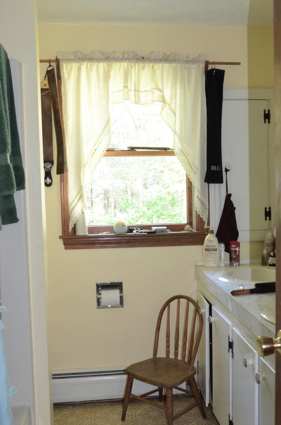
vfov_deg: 46.5
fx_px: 494
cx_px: 157
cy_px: 221
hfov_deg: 31.7
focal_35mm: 42
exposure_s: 1/60
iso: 2800
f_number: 5.6
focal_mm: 24
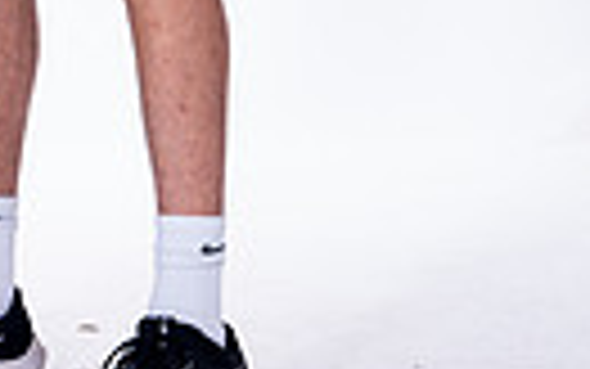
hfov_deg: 5.2
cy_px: -513
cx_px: 32
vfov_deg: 3.2
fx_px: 6515
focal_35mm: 405
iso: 800
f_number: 5.6
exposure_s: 1/250
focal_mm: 116
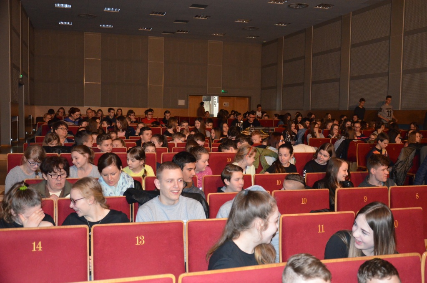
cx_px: 214
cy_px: 142
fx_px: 462
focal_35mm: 39
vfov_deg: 34.1
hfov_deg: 49.6
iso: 3200
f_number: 4
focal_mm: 26
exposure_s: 1/60
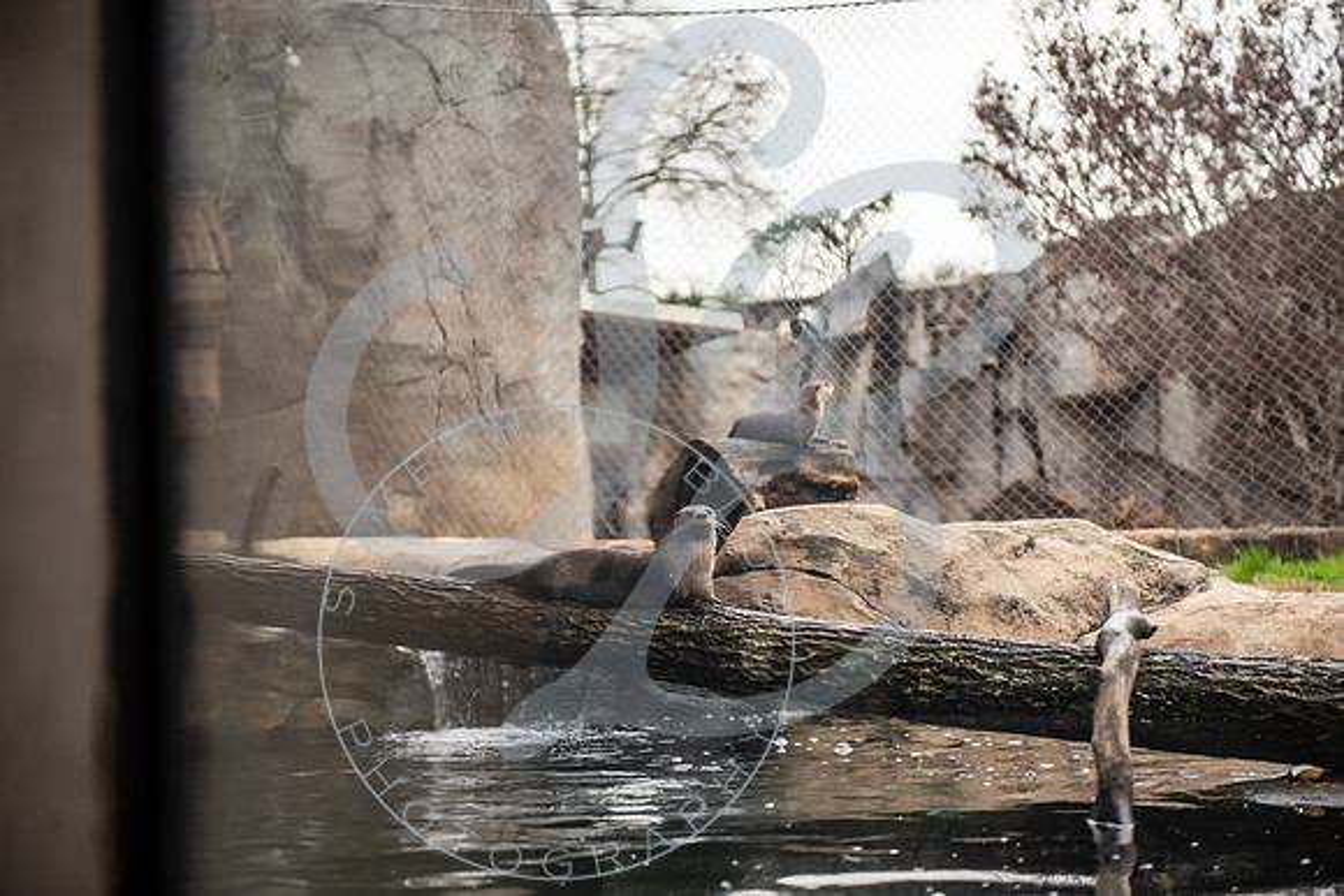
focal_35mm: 70
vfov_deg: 19.5
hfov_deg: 28.8
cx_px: 672
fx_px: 2614
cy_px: 448
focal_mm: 70
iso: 200
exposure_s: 1/200
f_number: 2.8
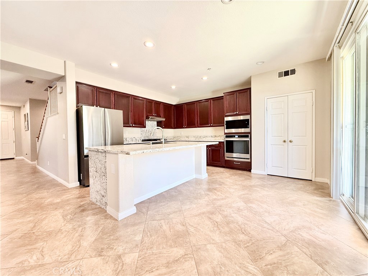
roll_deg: +0.9
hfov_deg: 102.1
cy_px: 138
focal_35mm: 14
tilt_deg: -0.9
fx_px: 149
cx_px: 184
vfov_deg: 85.7
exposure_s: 1/120
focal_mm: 2.22
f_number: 2.2
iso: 250
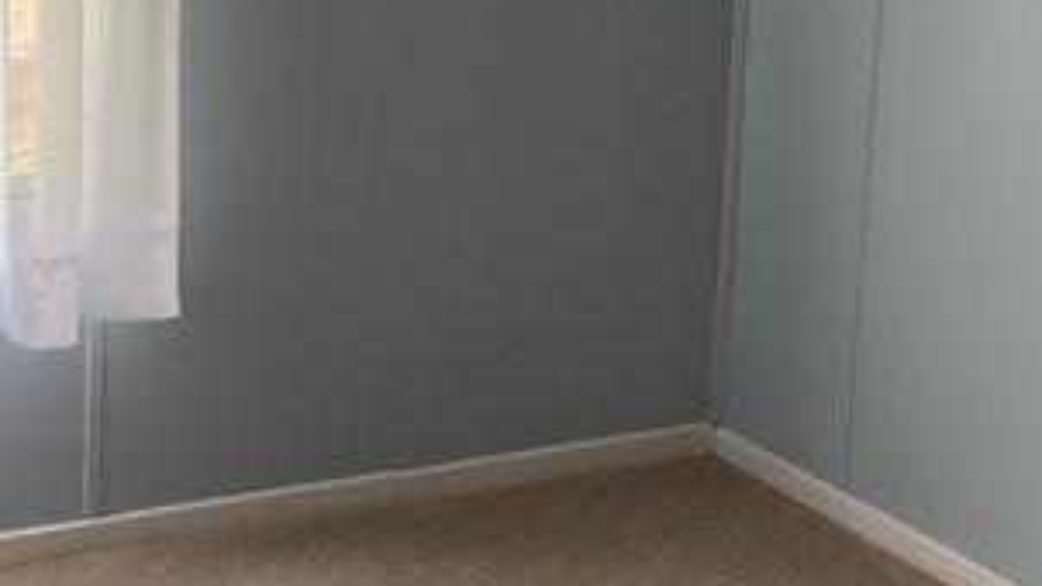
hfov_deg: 21.7
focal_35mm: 96
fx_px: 2653
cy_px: 10
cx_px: 110
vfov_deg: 12.5
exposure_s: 1/120
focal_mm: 4.2
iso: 100
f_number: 1.6
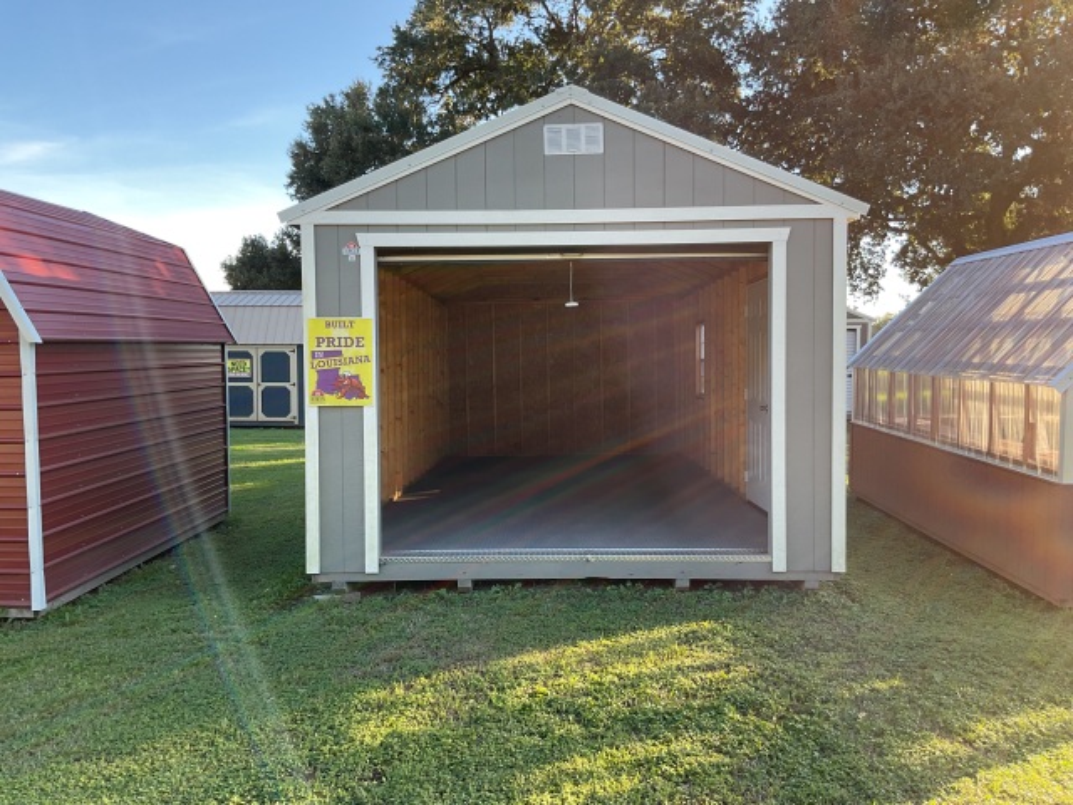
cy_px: 402
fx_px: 899
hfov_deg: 61.7
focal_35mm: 29
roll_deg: +0.6
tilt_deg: -2.2
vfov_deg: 48.2
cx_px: 536
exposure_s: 1/138
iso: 16
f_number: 1.8
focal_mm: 3
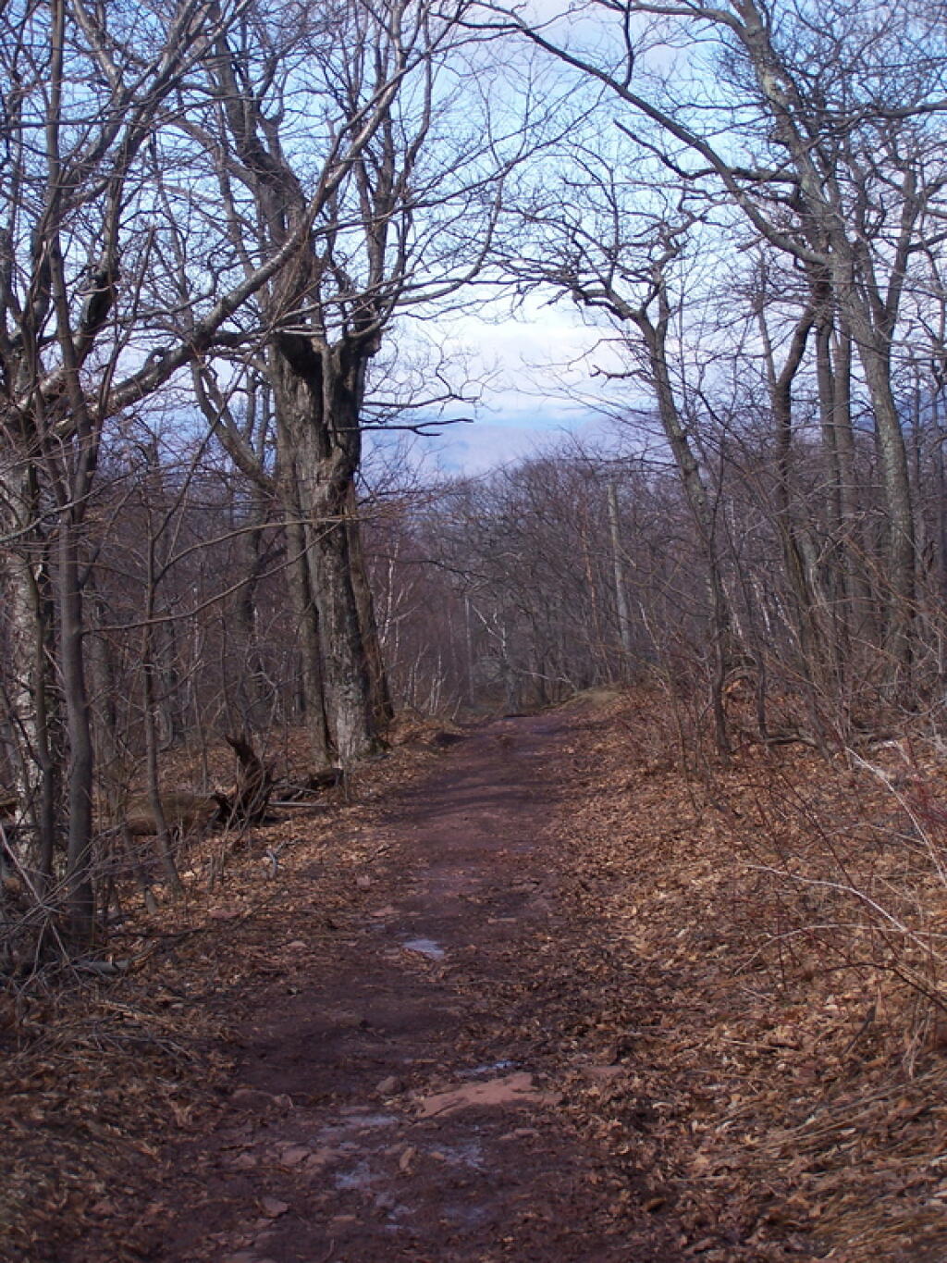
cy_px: 632
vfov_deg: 29.0
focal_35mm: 67
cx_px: 474
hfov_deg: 21.9
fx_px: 2444
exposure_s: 1/640
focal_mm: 11.1
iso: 80
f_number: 3.2
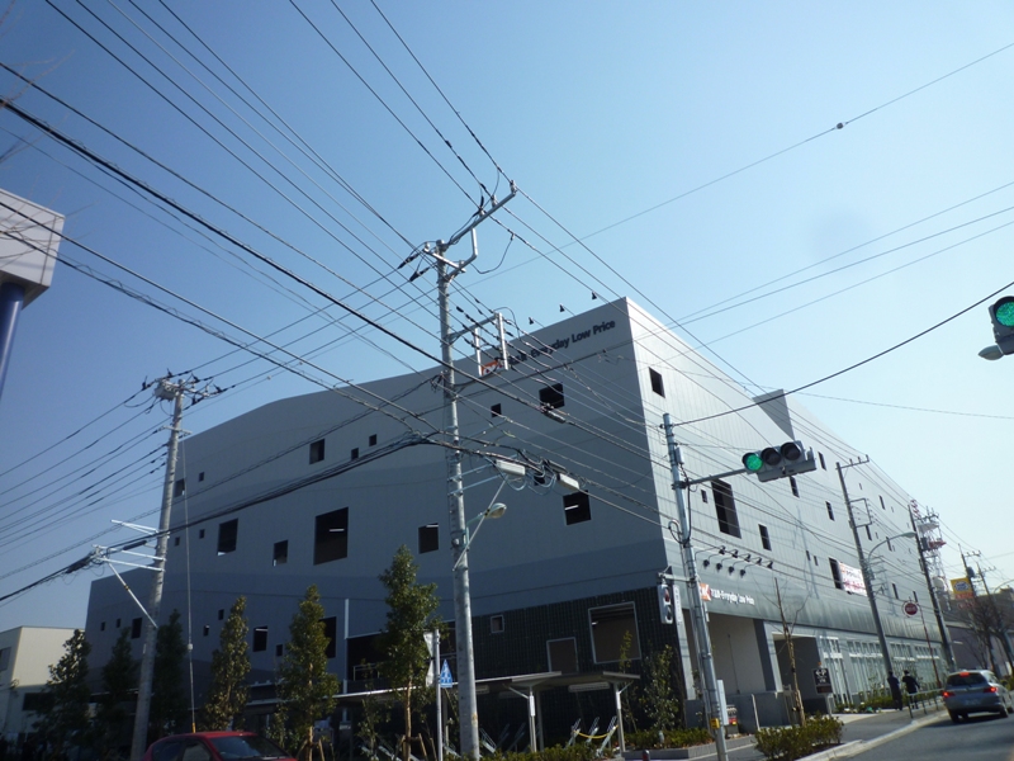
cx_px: 507
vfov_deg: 54.9
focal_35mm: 25
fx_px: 732
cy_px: 380
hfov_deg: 69.4
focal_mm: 4.4
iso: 80
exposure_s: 1/800
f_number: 4
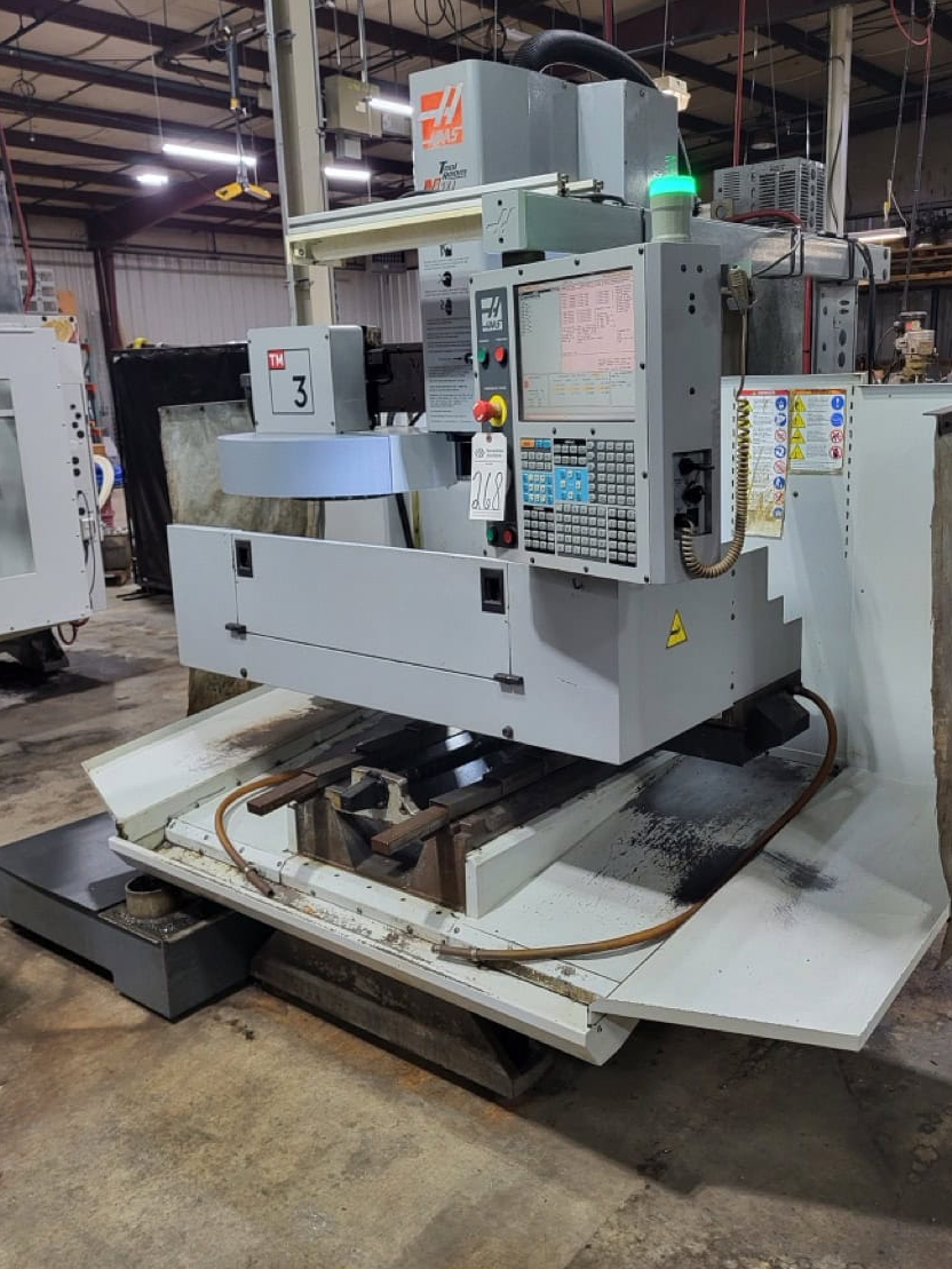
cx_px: 518
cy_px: 620
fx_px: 1100
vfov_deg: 60.0
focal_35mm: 30
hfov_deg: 46.8
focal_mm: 5.4
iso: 250
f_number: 1.8
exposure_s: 1/60
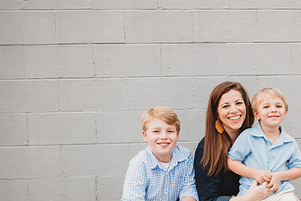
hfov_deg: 42.8
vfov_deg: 30.3
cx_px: 232
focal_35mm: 44
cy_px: 140
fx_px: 368
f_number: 2.5
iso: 320
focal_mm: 24
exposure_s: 1/250
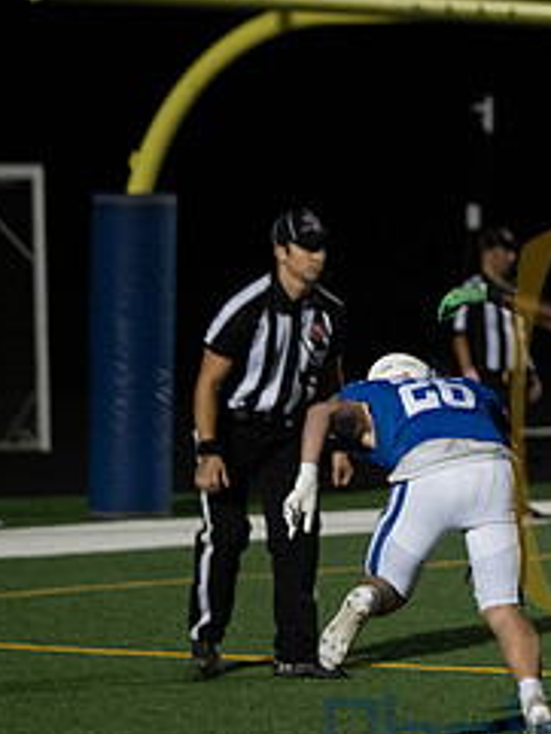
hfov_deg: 5.6
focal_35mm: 266
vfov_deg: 7.4
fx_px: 5640
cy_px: 492
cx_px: 767
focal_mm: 115
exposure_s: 1/1250
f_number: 2.8
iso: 3200
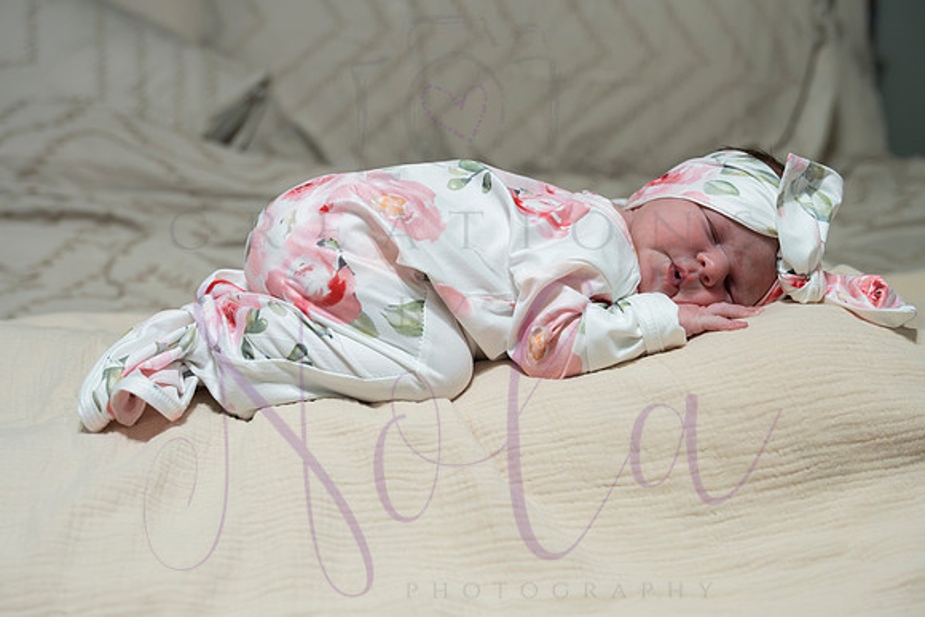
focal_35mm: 53
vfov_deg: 25.4
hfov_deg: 37.4
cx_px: 451
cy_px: 301
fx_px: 1367
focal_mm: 51
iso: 3200
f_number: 4
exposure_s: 1/320
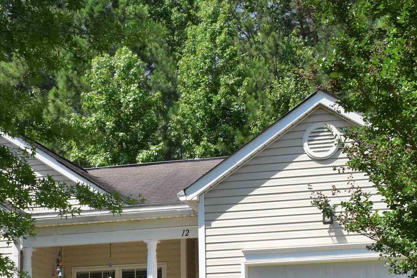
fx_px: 950
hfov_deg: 24.8
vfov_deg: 16.5
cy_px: 237
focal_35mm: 82
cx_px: 187
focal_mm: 24
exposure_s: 1/4000
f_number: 9
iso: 3200
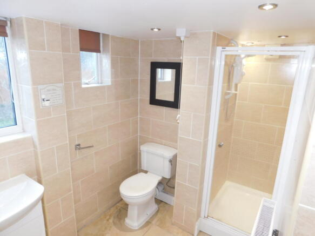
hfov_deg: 73.9
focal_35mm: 23
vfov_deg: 58.9
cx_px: 158
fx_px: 209
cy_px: 118
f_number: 3
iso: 180
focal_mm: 4
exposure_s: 1/30
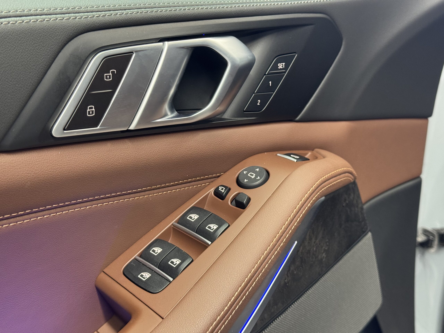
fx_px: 616
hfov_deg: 39.7
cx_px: 222
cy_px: 166
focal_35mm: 48
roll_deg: +1.1
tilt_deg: -21.4
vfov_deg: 30.3
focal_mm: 6.76
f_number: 1.78
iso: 250
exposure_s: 1/33
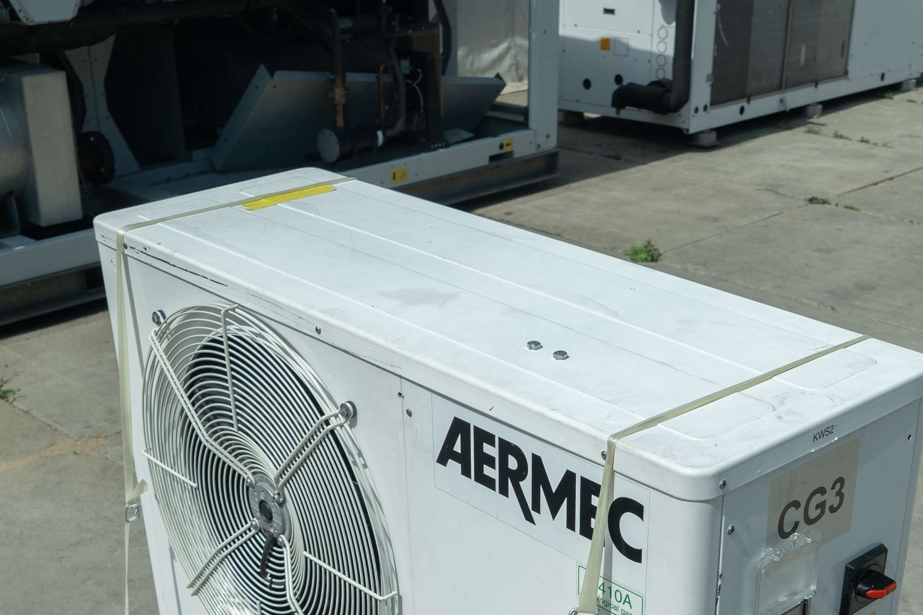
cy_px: 553
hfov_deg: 37.5
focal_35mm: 53
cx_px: 497
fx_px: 1359
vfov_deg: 24.8
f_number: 6.3
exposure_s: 1/400
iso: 100
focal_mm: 24
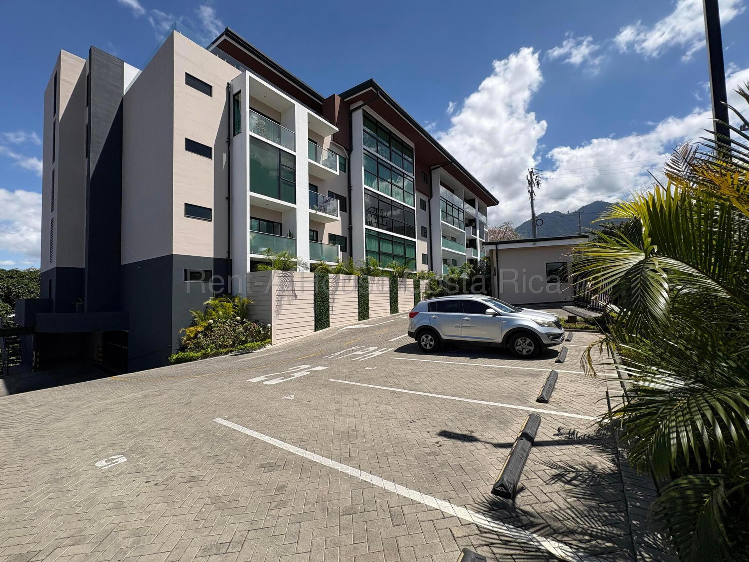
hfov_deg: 102.1
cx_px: 374
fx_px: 303
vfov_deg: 85.7
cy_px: 281
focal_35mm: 14
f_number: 2.2
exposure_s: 1/2674
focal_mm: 2.22
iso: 50
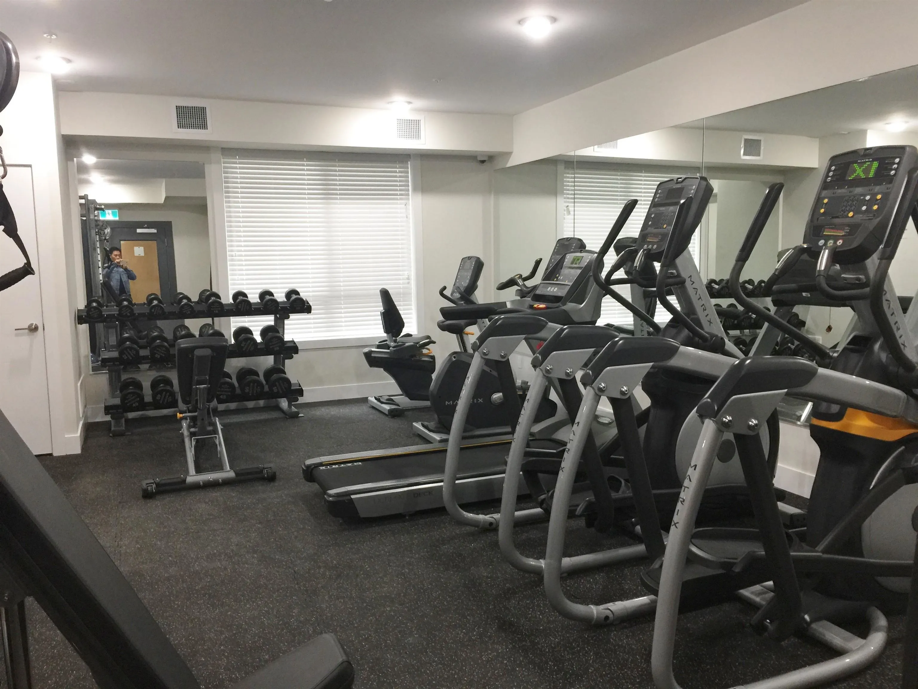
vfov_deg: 48.2
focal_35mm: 29
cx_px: 459
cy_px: 344
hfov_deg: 61.7
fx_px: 769
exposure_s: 1/15
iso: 50
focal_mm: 4.15
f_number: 2.2
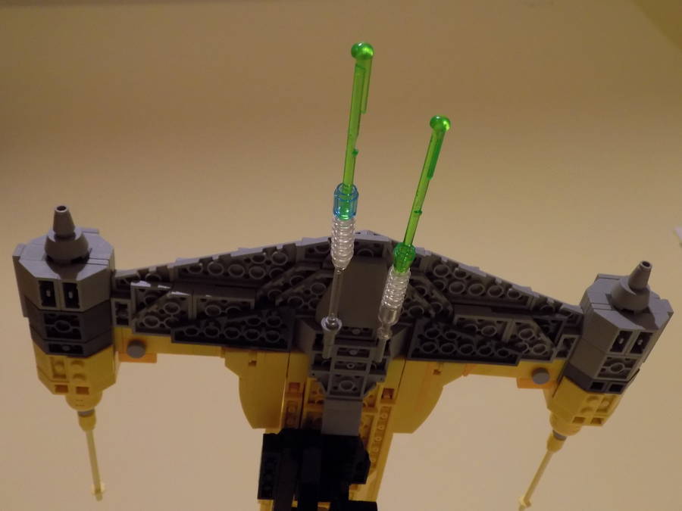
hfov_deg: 54.0
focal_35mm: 34
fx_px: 670
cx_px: 341
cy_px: 256
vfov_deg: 41.8
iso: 400
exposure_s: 1/10
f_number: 3.4
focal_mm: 6.1
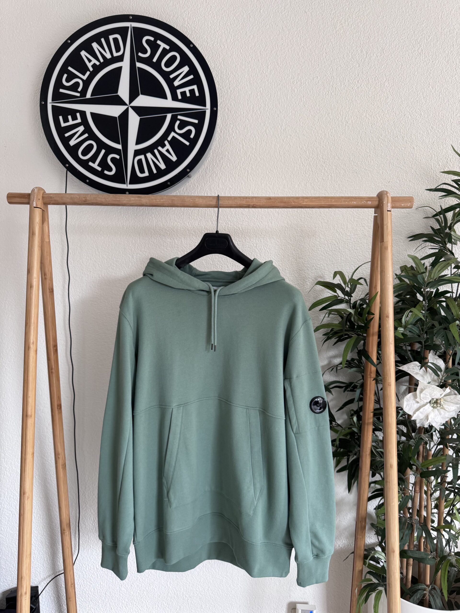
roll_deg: -1.8
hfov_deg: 56.8
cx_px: 230
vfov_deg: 71.6
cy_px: 306
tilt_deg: -3.9
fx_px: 425
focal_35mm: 24
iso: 200
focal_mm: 6.76
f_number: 1.78
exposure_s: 1/72
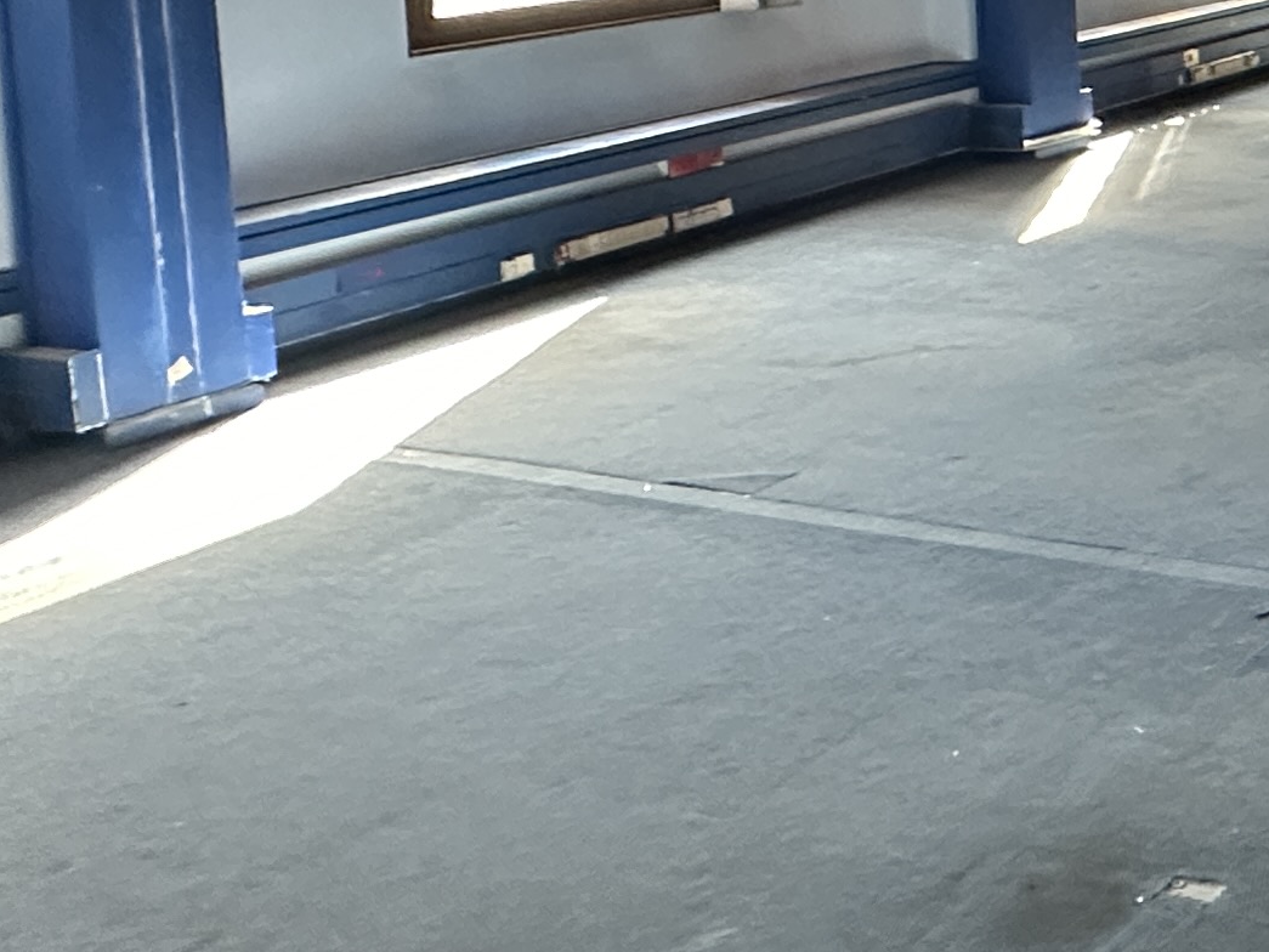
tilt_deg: -4.0
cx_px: 1571
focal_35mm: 54
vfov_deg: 25.5
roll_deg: +1.1
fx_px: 1980
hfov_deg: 29.8
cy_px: -39
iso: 400
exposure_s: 1/60
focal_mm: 2.22
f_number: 2.2
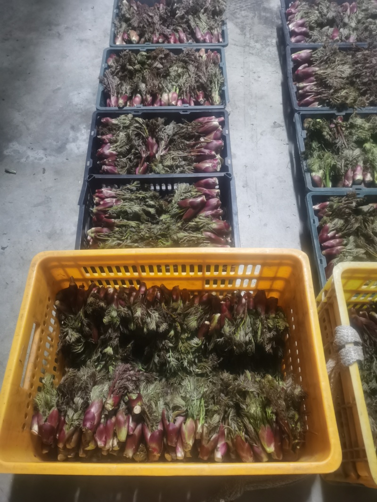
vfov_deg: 65.3
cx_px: 188
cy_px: 251
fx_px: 392
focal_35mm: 27
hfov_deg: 51.3
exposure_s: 1/20
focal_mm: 5.58
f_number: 1.8
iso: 640
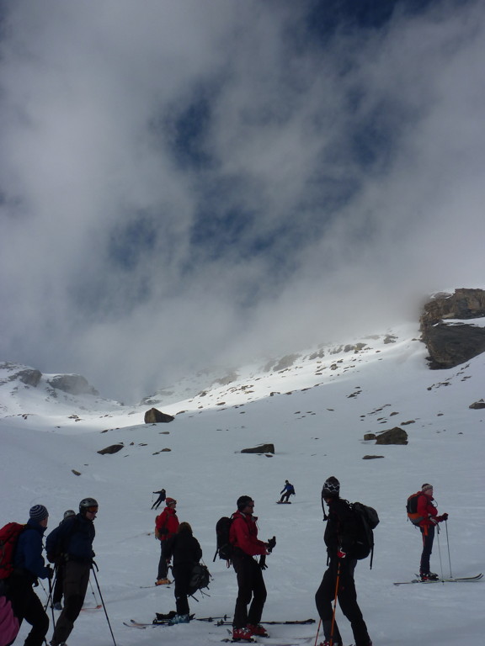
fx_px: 598
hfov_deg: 44.2
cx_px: 242
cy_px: 323
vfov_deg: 56.8
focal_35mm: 32
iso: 80
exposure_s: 1/1600
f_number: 6.3
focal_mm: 5.3
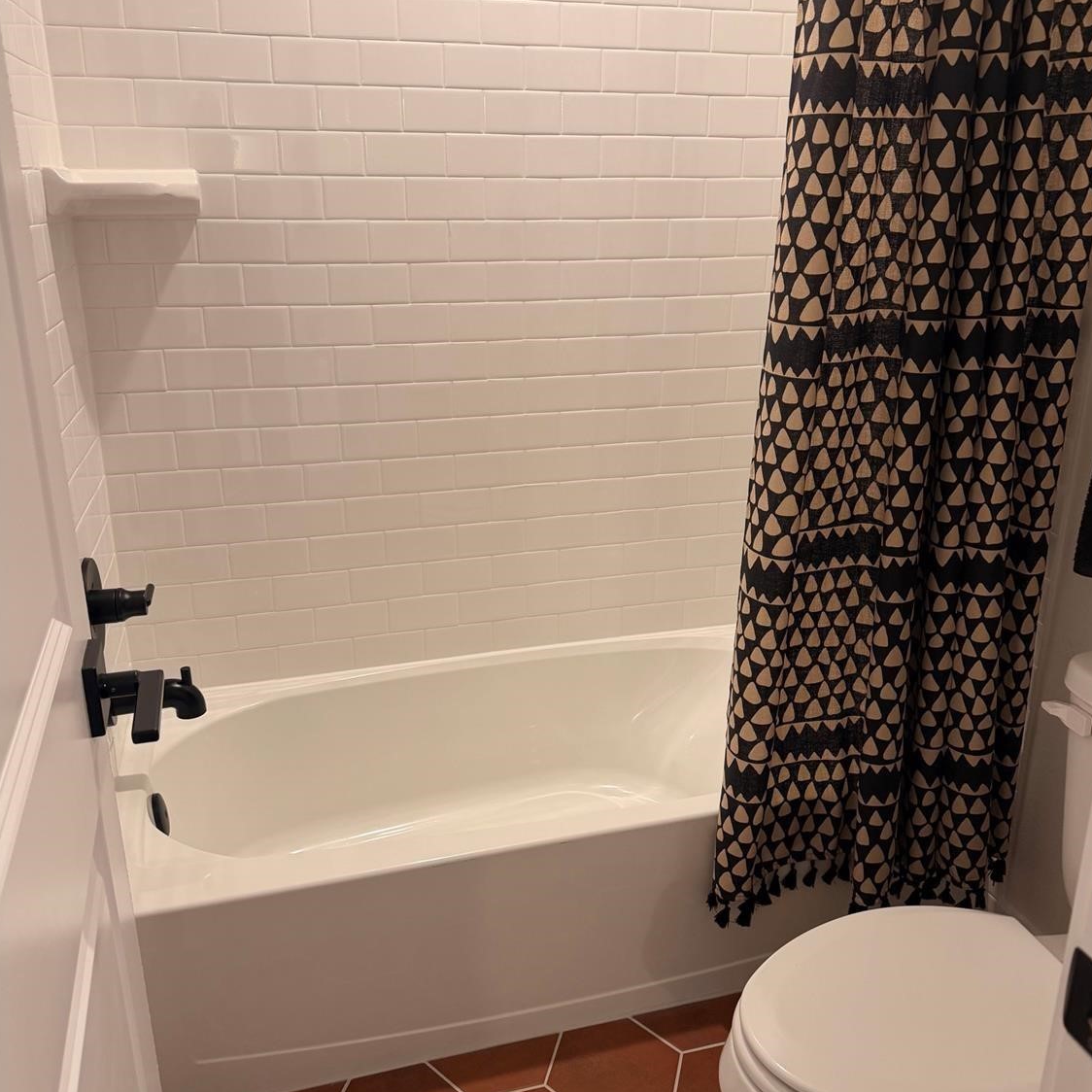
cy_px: 542
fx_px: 1035
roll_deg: +0.1
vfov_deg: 55.6
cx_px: 553
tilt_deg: -19.5
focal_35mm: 29
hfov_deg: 55.6
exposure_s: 1/60
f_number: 1.78
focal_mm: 6.76
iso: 125
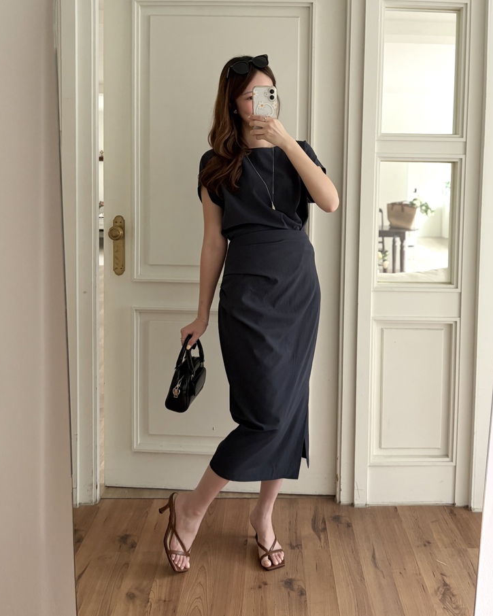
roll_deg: -2.6
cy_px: 286
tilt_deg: -17.4
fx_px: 511
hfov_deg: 51.5
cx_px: 250
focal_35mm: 28
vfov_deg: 62.1
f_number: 1.6
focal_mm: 5.96
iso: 160
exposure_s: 1/60
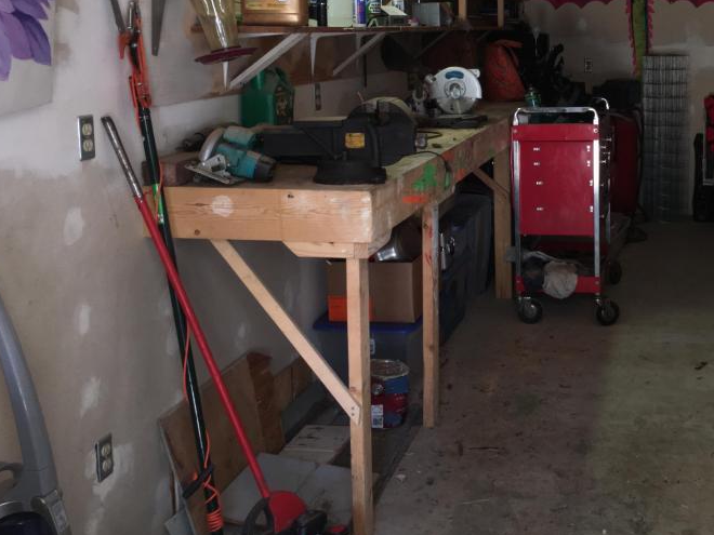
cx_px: 524
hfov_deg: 41.0
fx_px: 928
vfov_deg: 31.7
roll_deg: +0.2
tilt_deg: -6.8
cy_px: 151
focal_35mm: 45
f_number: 2.2
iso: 32
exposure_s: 1/30
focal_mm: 4.15
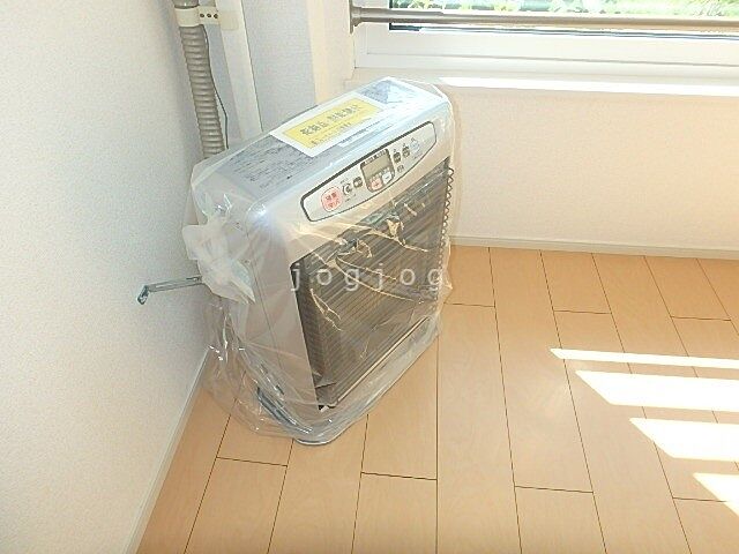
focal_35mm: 21
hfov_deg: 79.0
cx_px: 370
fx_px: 448
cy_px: 277
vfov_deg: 63.4
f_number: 3.5
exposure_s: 1/80
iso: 125
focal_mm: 3.7
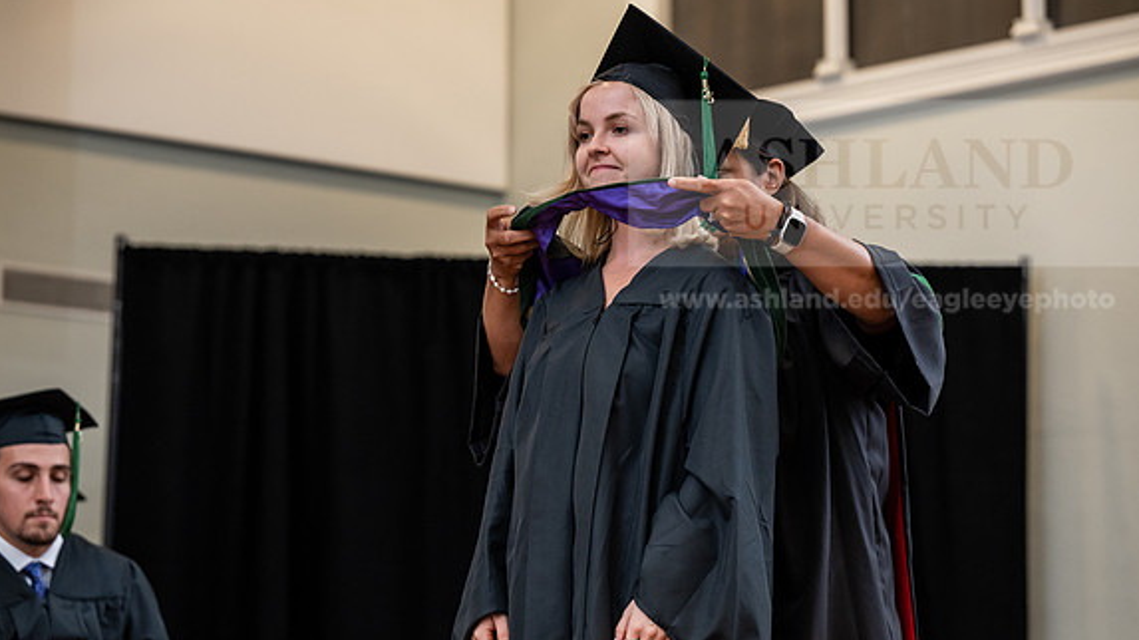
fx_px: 3170
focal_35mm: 105
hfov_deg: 20.4
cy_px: 341
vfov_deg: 11.5
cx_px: 569
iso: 1600
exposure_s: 1/200
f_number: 3.5
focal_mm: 99
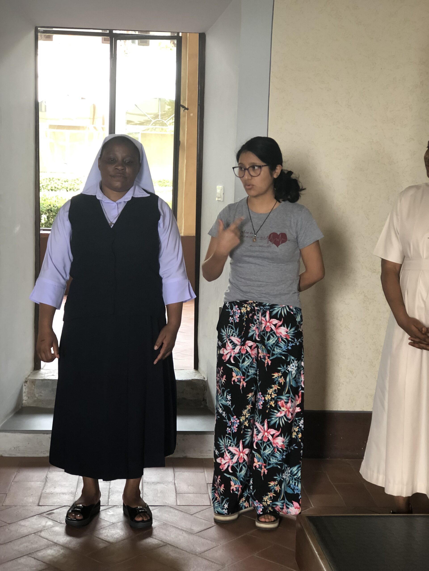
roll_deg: -1.9
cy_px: 286
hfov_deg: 25.7
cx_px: 214
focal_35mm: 57
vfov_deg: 33.8
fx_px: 942
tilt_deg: -7.7
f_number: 2.8
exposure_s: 1/30
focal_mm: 6.6
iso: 100
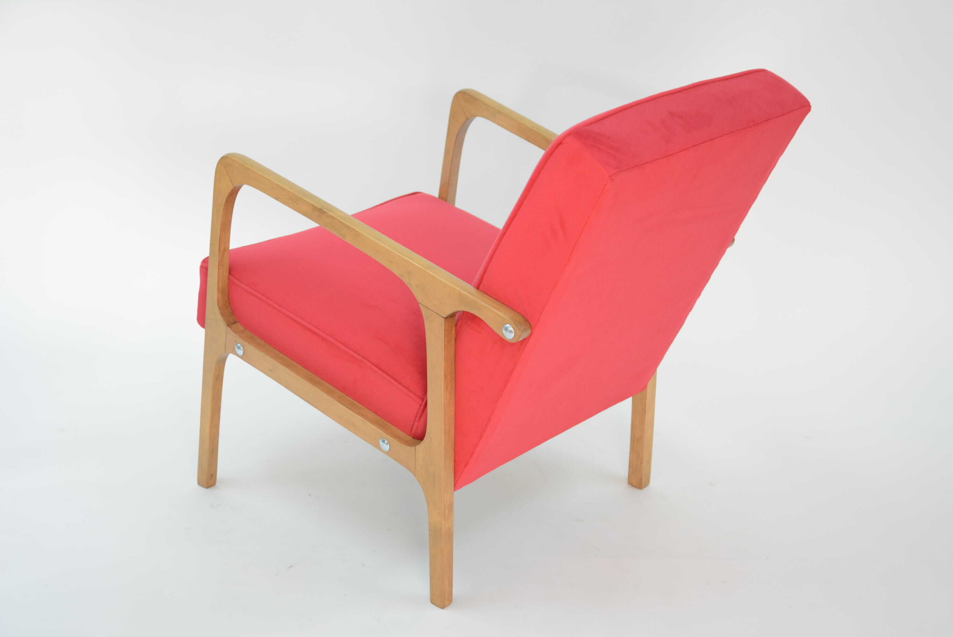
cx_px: 476
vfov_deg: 23.8
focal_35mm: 57
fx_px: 1510
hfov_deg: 35.0
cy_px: 318
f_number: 4.5
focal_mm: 38
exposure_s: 1/30
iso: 1100
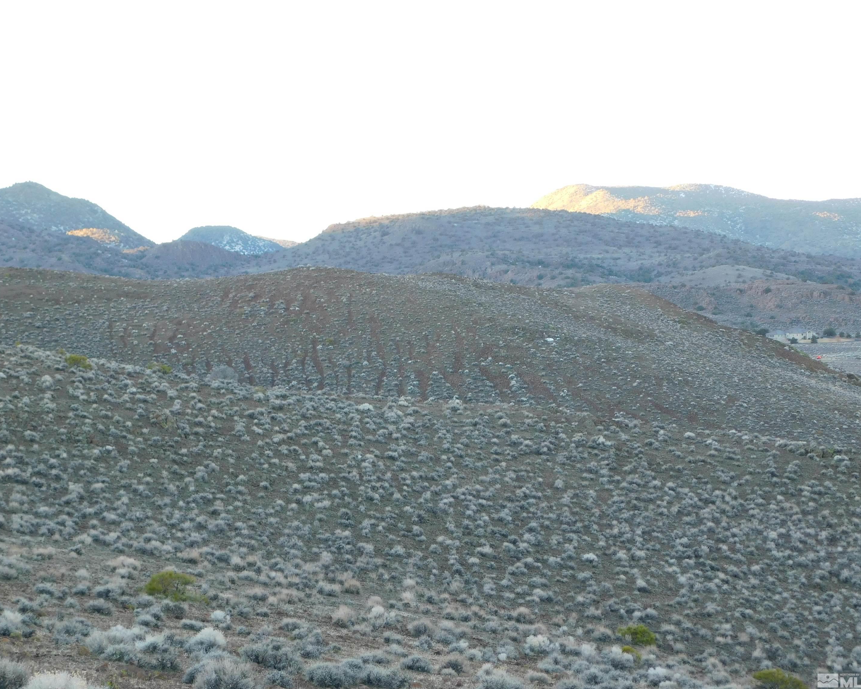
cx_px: 413
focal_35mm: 84
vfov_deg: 18.3
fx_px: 2141
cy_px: 343
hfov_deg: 22.7
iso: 125
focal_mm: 14.2
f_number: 4.4
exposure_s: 1/50
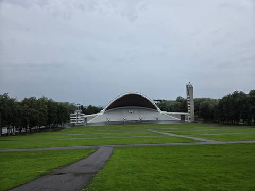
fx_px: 169
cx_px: 128
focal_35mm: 23
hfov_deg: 73.9
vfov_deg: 58.9
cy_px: 96
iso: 80
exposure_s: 1/3892
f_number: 1.8
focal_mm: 5.4
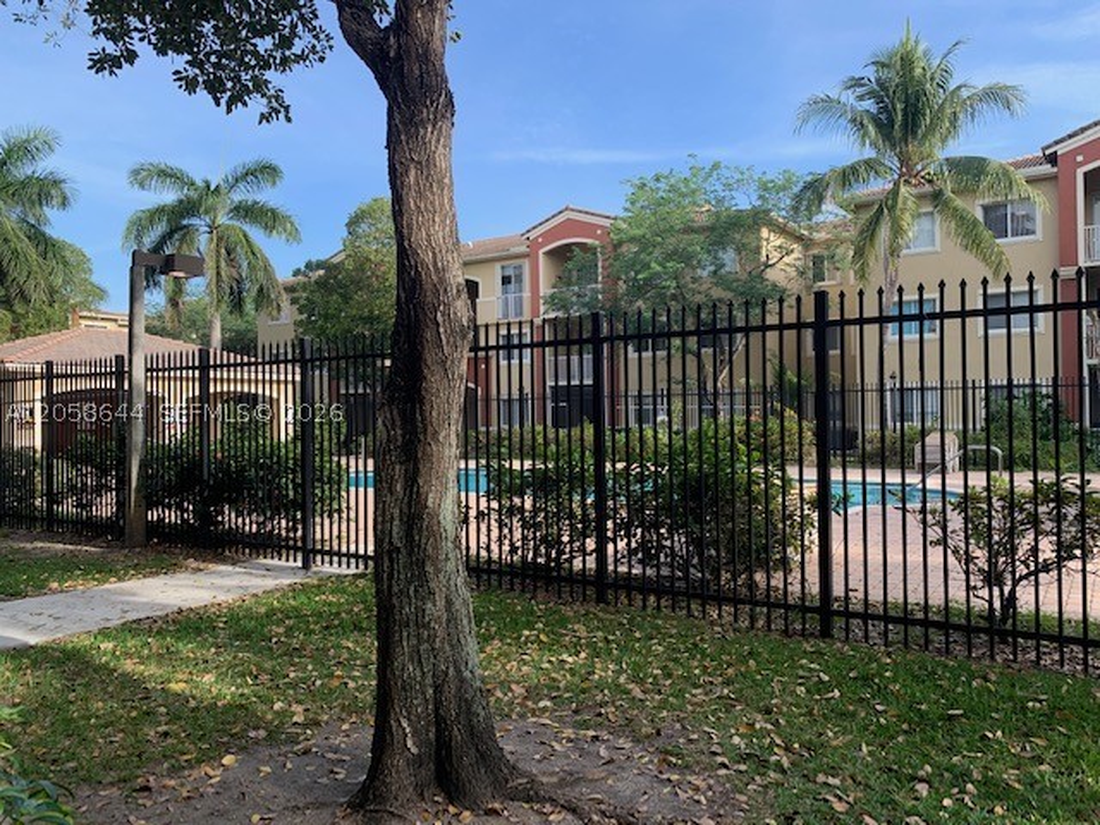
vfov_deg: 53.1
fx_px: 826
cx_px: 550
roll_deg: +0.8
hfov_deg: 67.3
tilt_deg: -0.6
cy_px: 412
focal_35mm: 26
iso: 25
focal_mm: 4.25
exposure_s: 1/749
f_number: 1.8
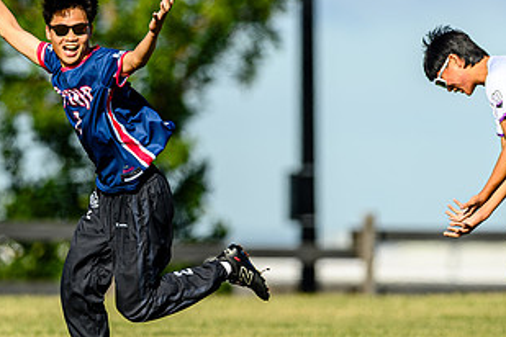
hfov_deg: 1.9
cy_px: 254
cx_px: 285
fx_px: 15305
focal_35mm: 1089
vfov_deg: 1.3
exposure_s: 1/1600
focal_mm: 400
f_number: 3.2
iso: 100
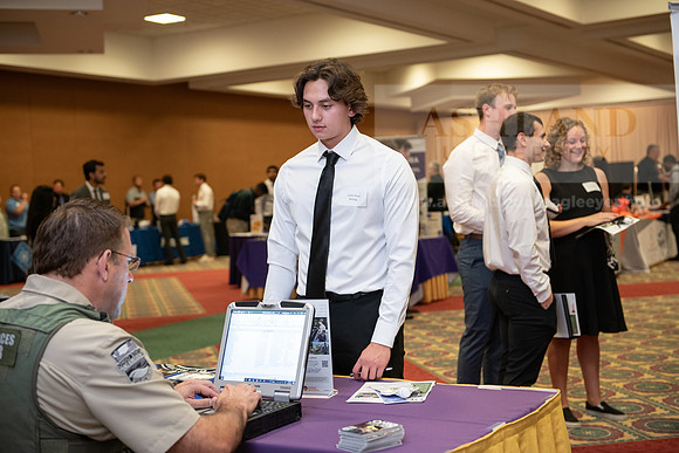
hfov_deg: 38.2
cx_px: 340
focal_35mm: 52
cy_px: 226
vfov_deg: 26.0
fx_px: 981
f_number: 3.2
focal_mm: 52
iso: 1250
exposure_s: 1/160
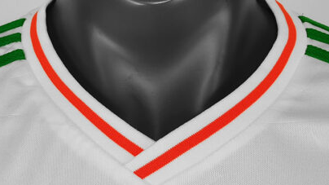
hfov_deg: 26.2
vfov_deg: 14.8
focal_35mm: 81
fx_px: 706
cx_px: 148
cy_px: 27
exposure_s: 1/100
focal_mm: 5.58
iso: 125
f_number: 1.8
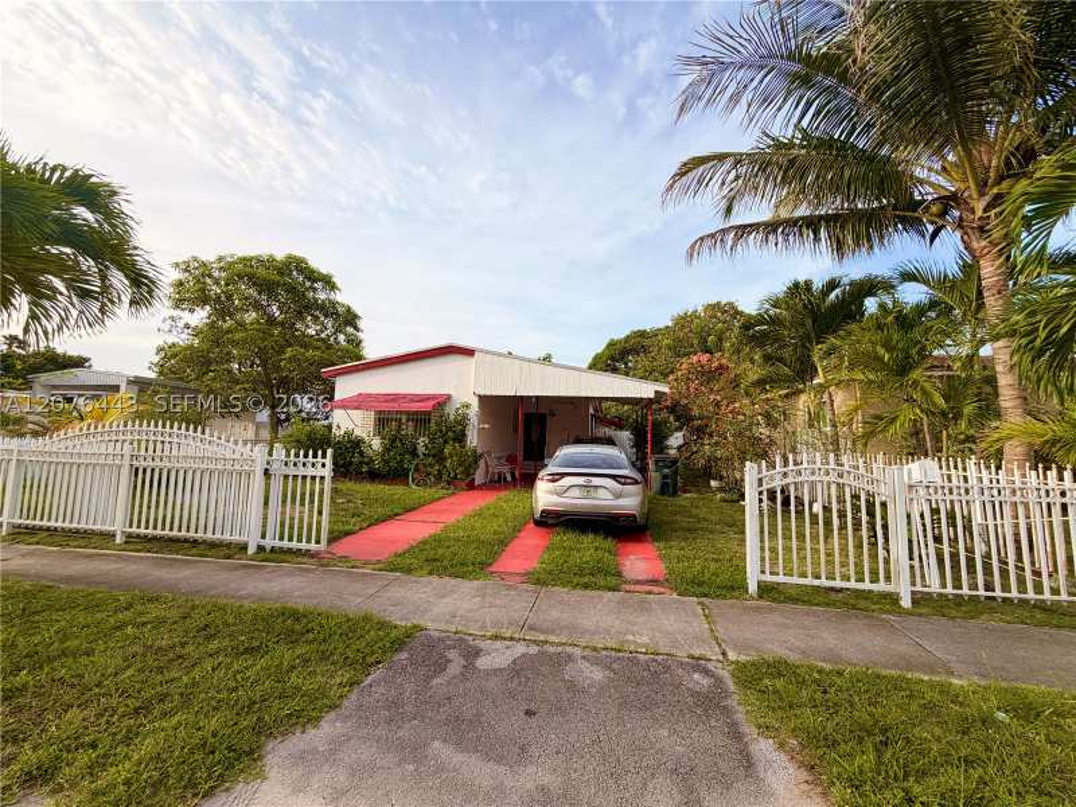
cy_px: 404
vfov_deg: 85.7
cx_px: 538
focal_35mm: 14
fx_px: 435
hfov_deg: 102.1
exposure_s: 1/770
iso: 32
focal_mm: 2.22
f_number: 2.2
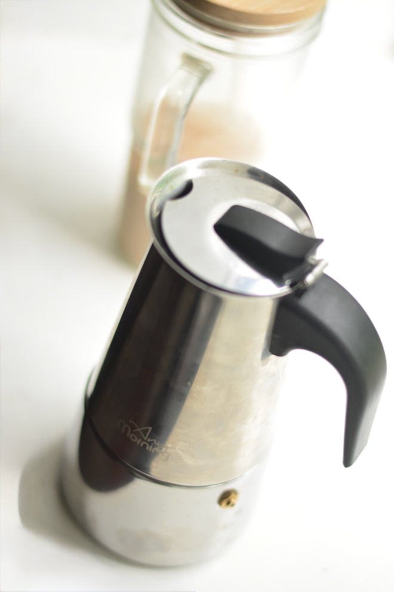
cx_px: 197
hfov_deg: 18.2
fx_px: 1231
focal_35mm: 75
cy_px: 296
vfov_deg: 27.0
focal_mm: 50
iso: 800
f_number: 1.8
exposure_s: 1/200
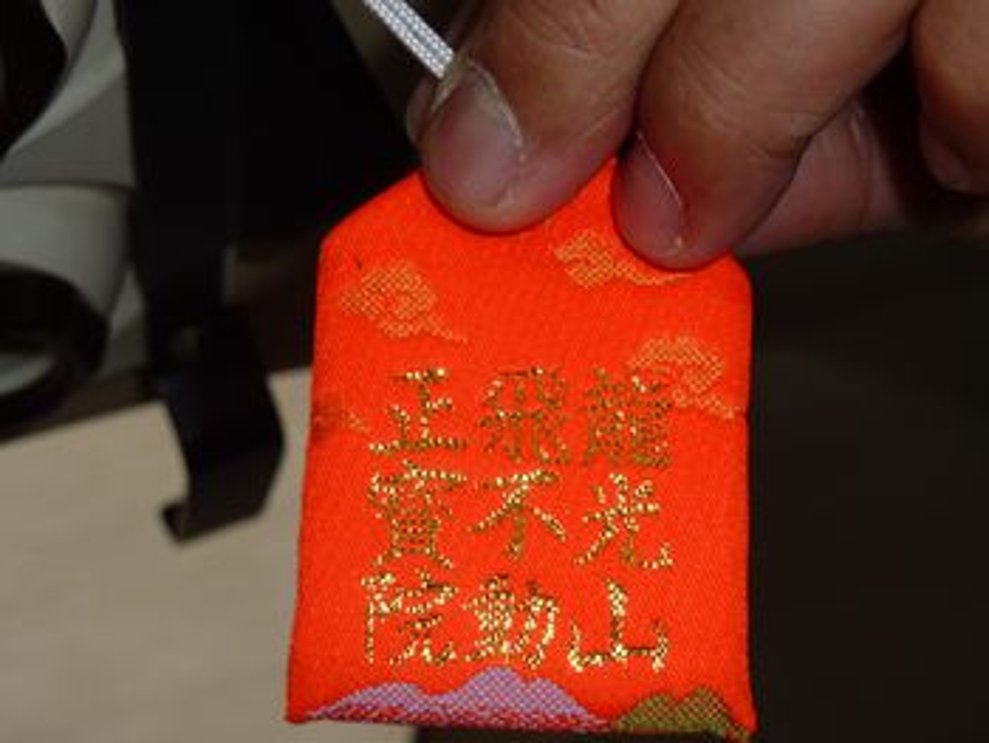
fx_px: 2058
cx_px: 494
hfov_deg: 27.0
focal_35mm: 72
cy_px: 372
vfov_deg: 20.5
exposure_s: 1/125
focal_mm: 11.9
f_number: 4.1
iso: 100
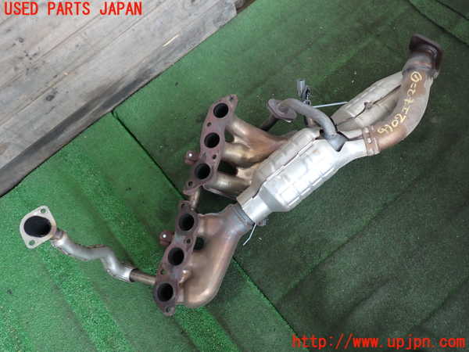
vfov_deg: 46.8
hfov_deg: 60.0
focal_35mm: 30
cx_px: 234
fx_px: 406
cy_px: 176
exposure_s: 1/60
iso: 160
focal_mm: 5.4
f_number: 2.3
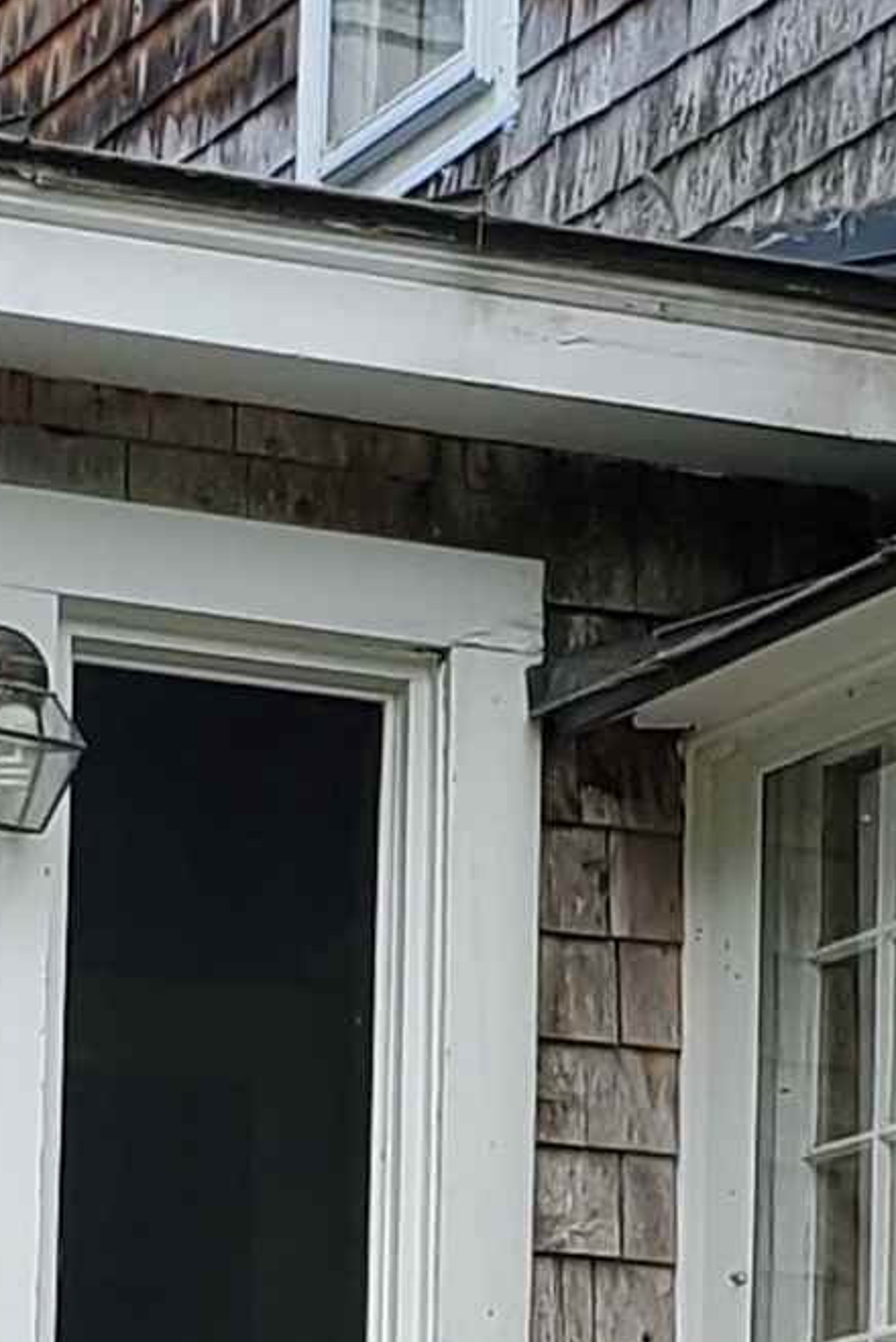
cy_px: 1564
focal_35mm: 126
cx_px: 556
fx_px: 4699
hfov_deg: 10.9
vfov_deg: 15.7
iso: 50
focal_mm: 4.3
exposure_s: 1/462
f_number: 2.4
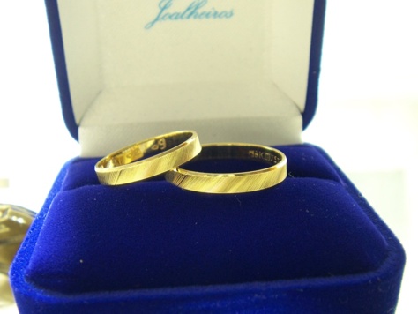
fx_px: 459
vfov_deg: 37.8
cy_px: 157
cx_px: 209
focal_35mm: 38
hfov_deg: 49.0
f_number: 3.9
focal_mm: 6.3
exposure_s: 8
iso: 64
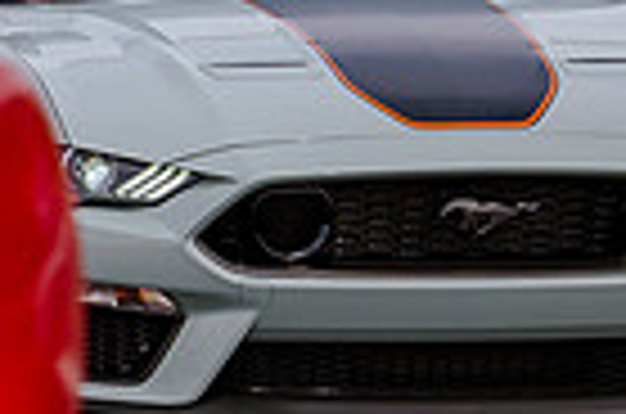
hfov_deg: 7.1
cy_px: 201
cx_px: -64
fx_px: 5049
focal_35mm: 291
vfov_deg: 4.7
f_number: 11
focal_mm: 55
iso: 200
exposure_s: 1/400
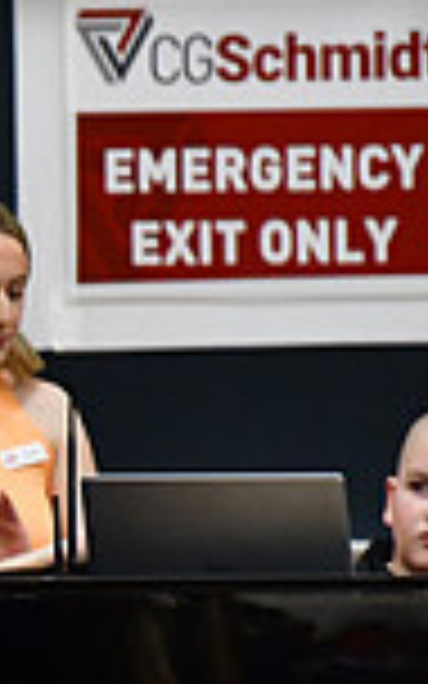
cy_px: 650
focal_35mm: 1170
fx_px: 21836
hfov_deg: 1.1
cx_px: -752
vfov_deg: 1.8
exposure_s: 1/500
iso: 4000
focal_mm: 200
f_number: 3.5
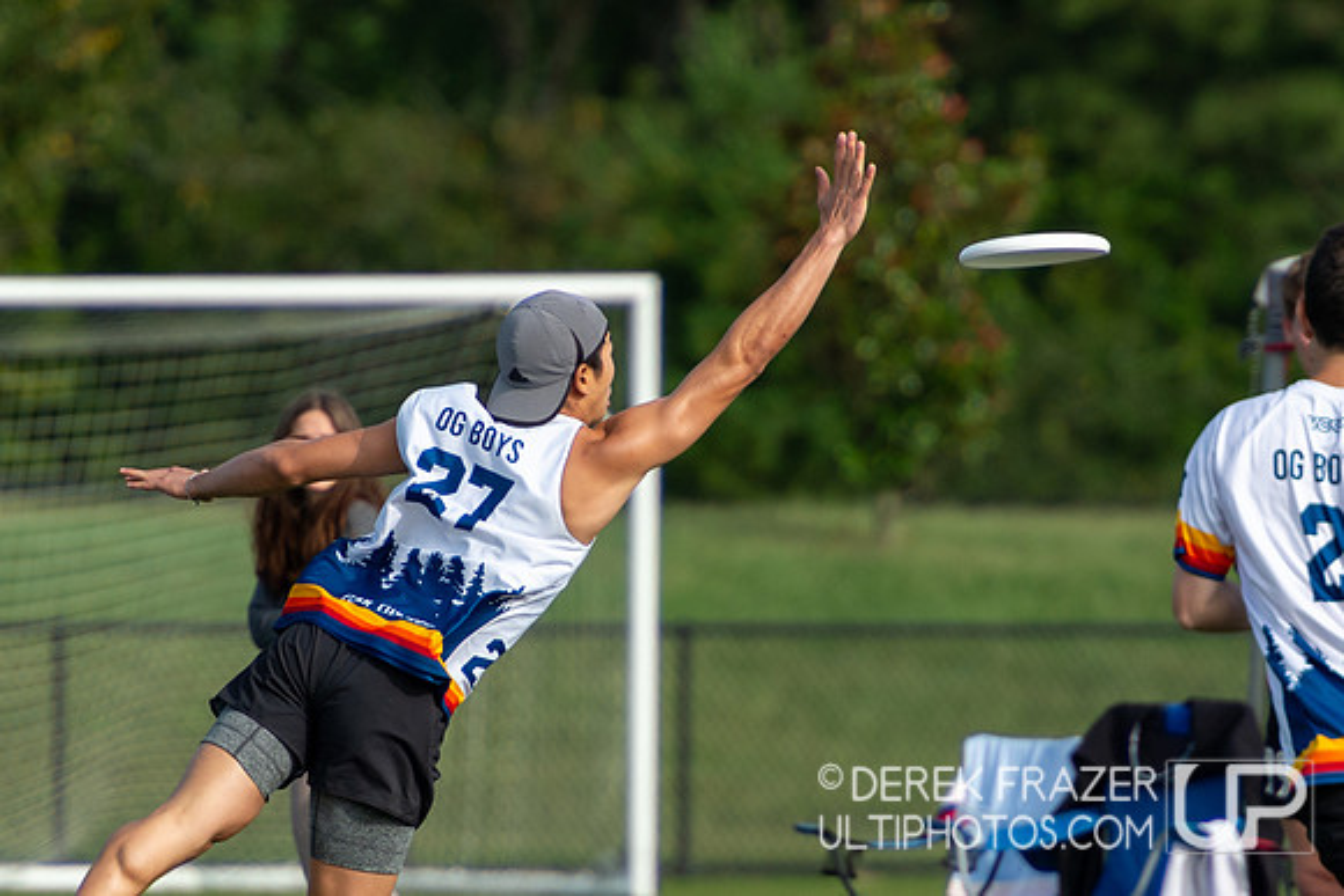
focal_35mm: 811
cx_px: 658
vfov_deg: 1.7
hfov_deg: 2.5
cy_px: 528
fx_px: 30297
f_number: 5.6
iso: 560
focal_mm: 400
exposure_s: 1/2000
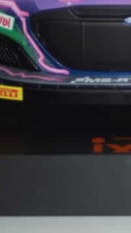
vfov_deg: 9.7
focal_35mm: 218
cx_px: 144
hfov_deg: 5.5
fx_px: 1348
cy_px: -52
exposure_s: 1/60
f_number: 4.5
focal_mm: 50
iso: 125
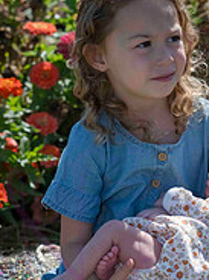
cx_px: 192
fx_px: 1620
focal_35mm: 201
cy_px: 184
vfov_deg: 9.8
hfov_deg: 7.4
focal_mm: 85
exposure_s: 1/1250
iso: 400
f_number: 6.3
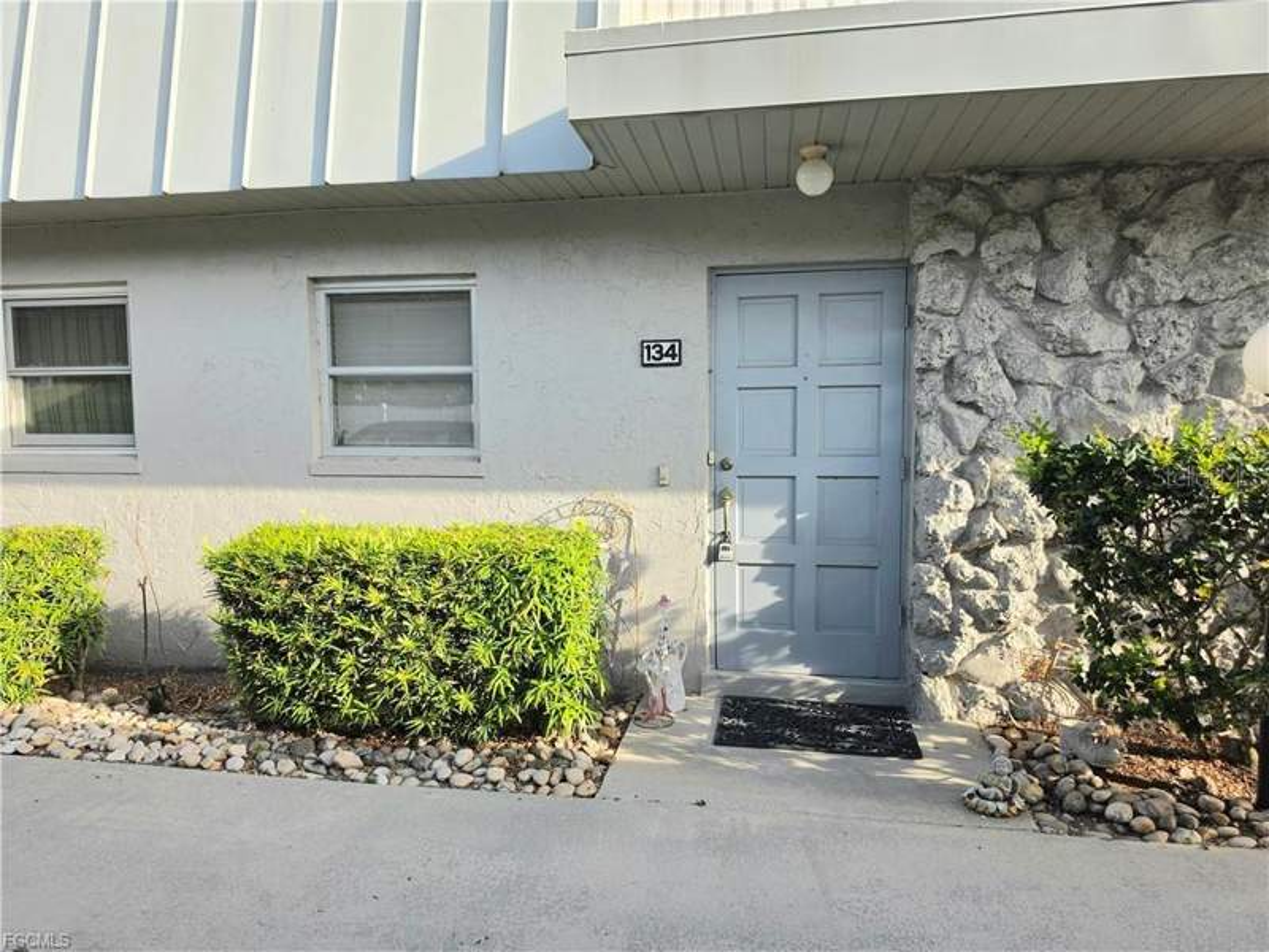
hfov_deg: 73.9
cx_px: 634
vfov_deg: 58.9
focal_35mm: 23
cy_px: 476
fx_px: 843
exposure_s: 1/2500
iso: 64
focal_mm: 6.5
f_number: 1.4
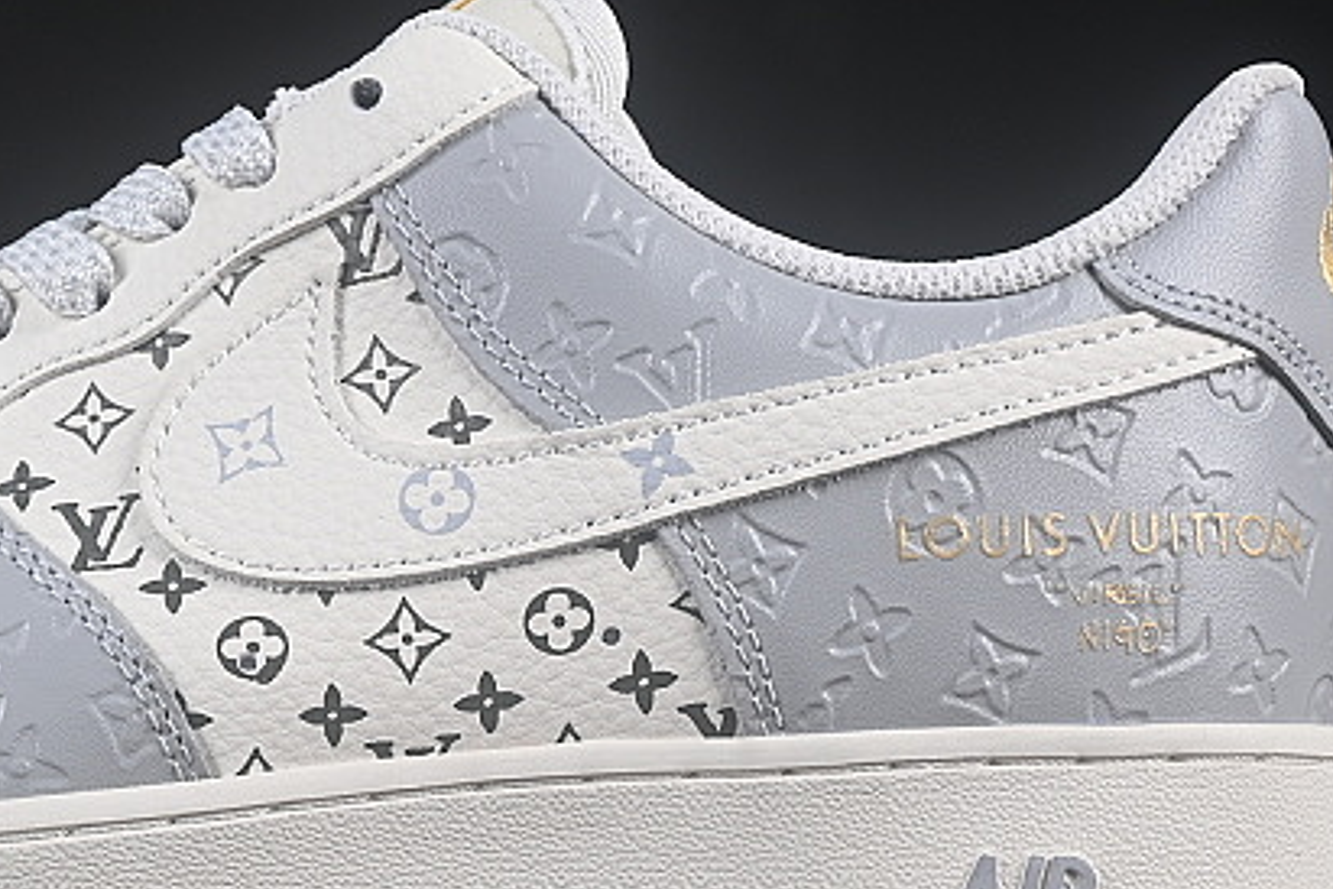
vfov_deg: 7.0
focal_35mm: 197
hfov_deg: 10.4
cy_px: 350
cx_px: 211
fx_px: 7294
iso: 160
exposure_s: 1/80
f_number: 8
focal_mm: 50
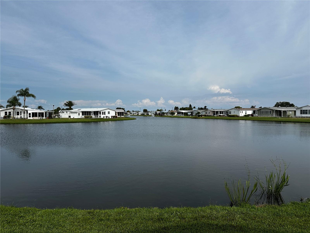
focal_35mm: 24
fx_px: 215
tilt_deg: -1.0
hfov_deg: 71.6
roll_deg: +0.1
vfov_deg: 56.8
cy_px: 116
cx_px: 155
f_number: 1.78
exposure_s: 1/8197
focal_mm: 6.86
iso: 80
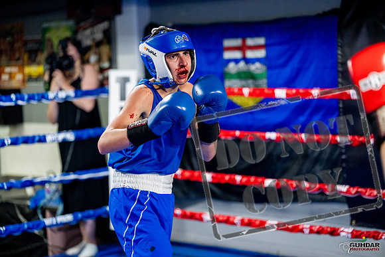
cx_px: 192
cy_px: 128
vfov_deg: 14.6
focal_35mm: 94
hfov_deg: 21.7
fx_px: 1005
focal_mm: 94
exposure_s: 1/1000
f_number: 2
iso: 4000
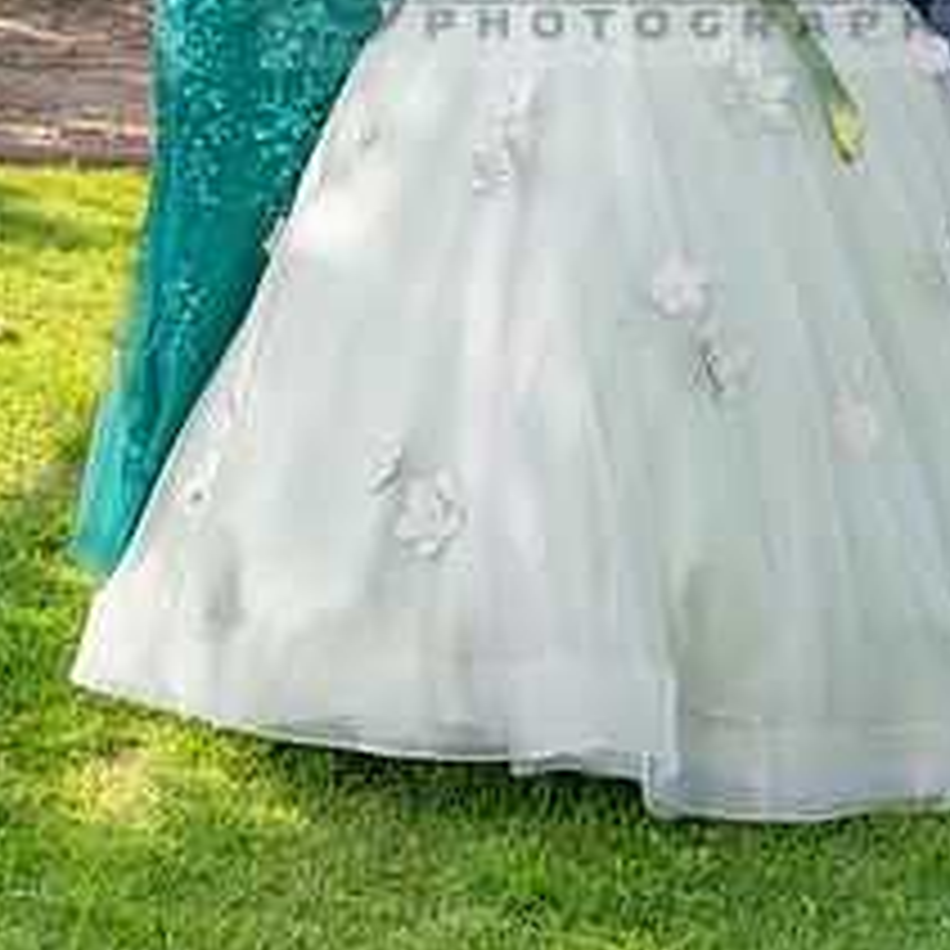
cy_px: -18
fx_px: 2950
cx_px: 471
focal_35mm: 95
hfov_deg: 18.3
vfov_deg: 17.8
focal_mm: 31
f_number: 5.6
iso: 200
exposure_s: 1/250
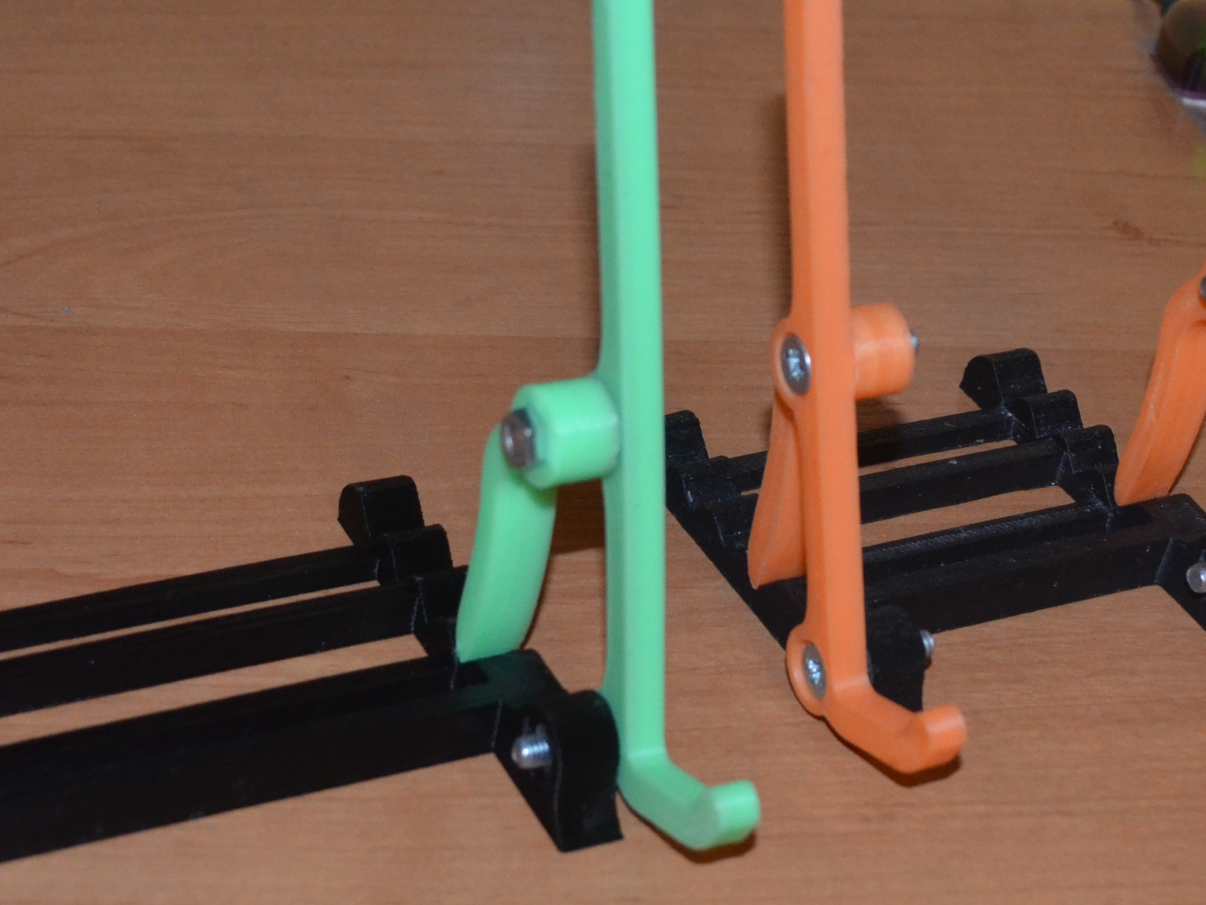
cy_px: 404
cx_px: 463
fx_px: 2927
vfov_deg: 17.6
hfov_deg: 23.2
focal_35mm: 84
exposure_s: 1/60
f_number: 4.5
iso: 1800
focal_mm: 28
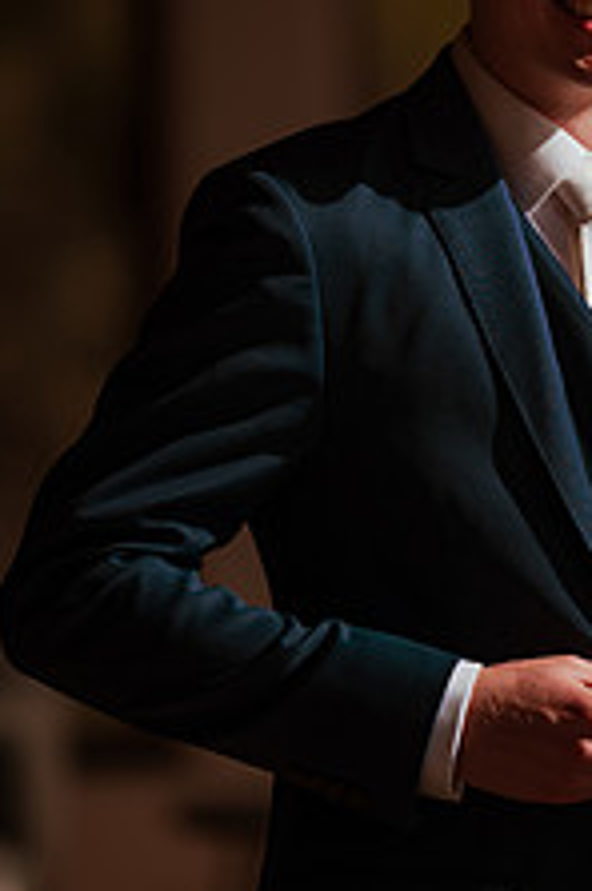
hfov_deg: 5.0
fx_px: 6730
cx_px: 494
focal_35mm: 272
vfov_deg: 7.6
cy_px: 184
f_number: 1.8
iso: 100
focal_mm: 135
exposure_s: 1/4000
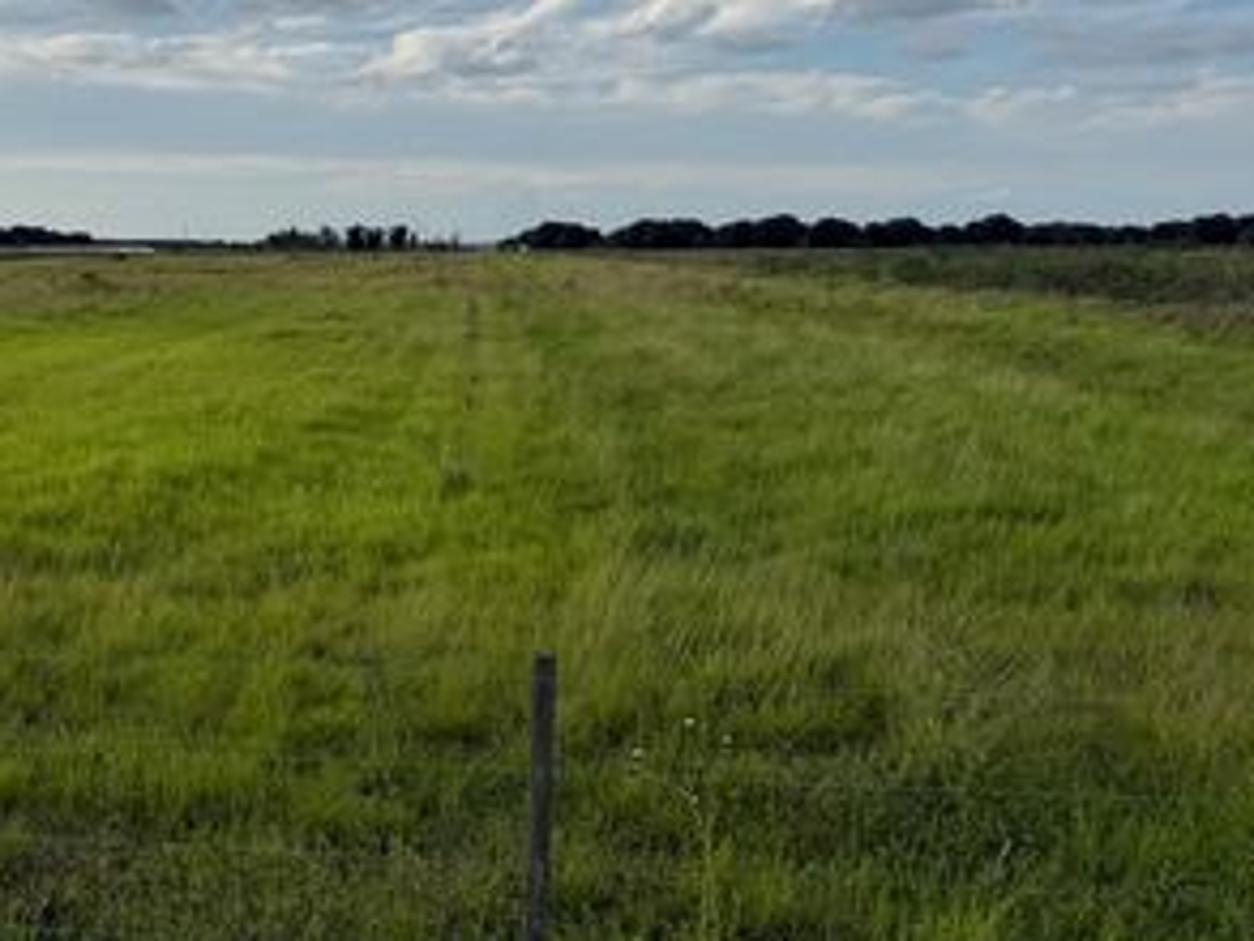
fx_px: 1486
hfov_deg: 44.1
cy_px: 289
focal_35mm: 41
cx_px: 300
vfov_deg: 34.7
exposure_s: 1/3279
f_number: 1.78
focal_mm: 6.76
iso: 80
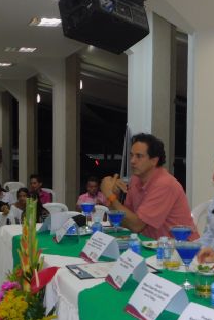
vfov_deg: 28.0
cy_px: 188
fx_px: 642
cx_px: 138
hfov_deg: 18.9
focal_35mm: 72
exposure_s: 1/30
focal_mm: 6.3
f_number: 3.5
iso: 200
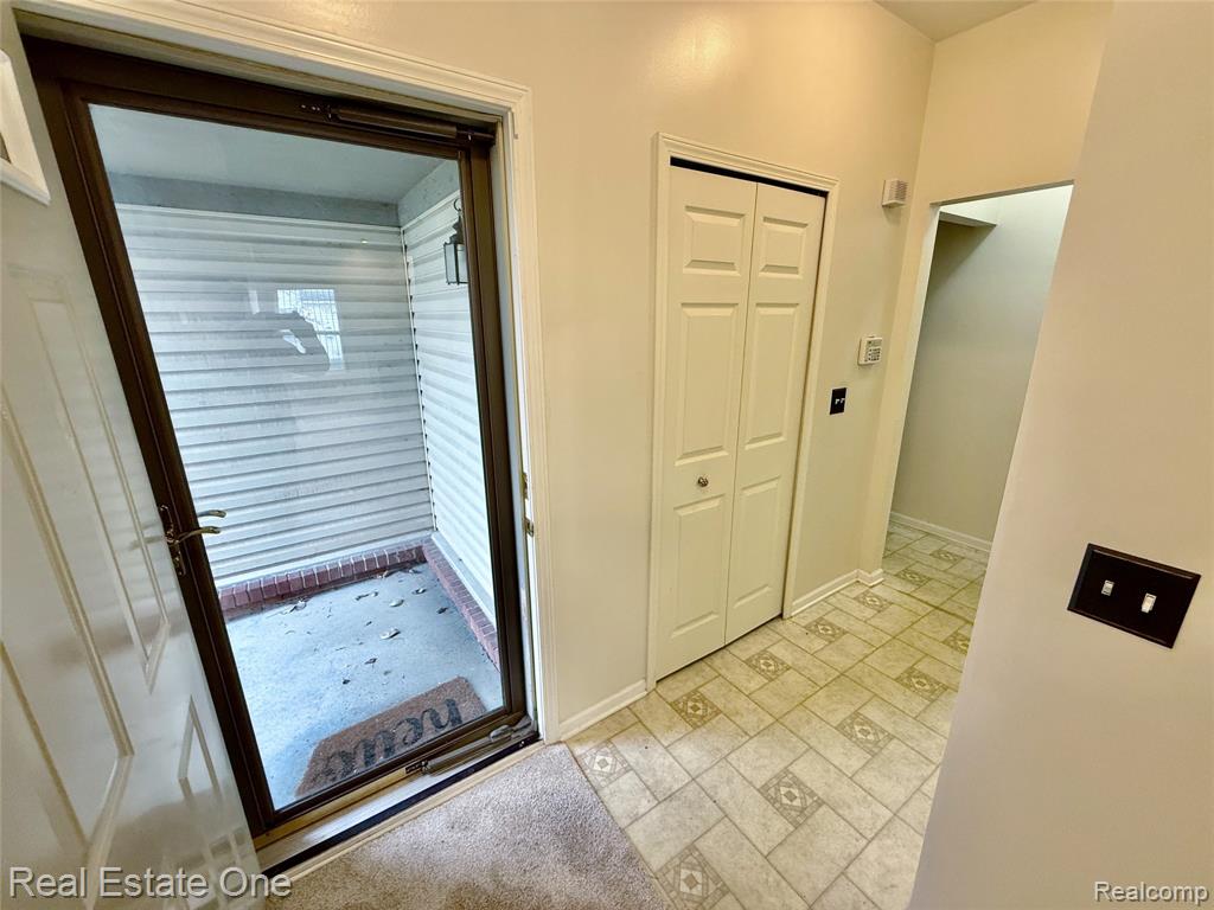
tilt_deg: -15.7
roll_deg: +0.3
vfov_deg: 85.7
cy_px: 455
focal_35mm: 14
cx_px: 607
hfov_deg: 102.1
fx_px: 491
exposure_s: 1/60
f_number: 2.2
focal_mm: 2.22
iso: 200
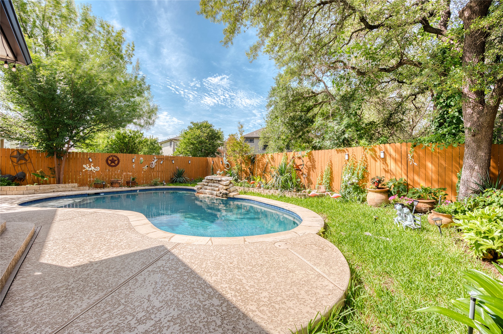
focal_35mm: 14
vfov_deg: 79.1
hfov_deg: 102.3
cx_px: 252
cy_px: 167
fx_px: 202
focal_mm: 14.5
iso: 100
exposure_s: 1/250
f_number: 8
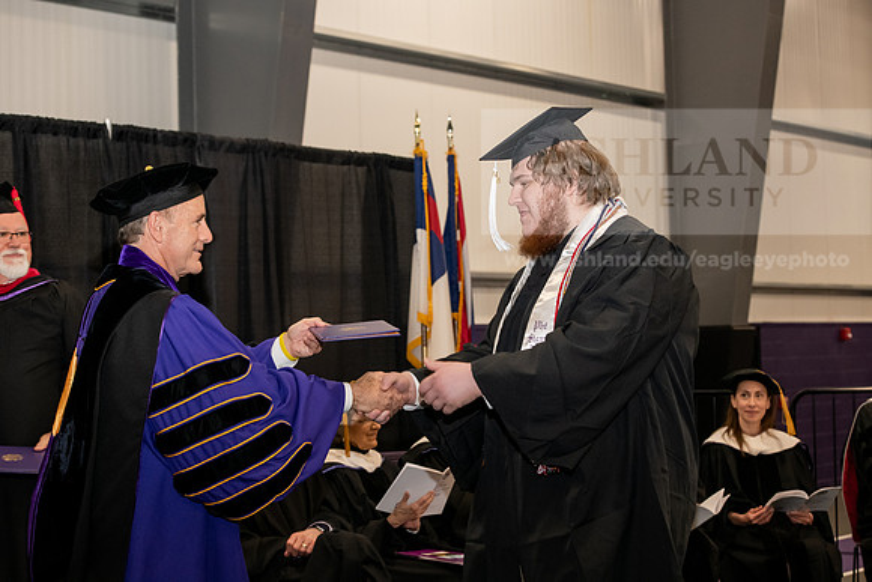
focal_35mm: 70
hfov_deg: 28.8
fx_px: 1696
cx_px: 436
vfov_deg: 19.5
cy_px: 291
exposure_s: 1/200
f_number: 5.6
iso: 2500
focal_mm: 70
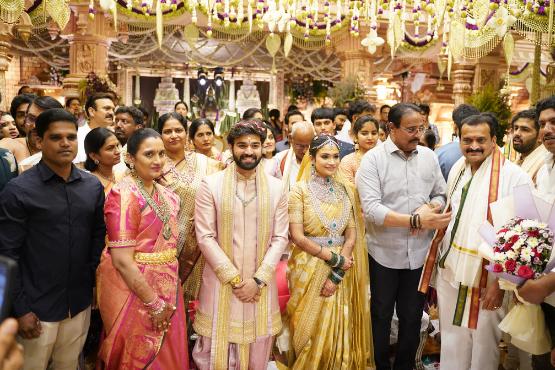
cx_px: 294
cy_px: 177
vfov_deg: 43.6
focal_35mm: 30
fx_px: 463
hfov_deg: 61.9
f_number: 2.8
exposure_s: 1/160
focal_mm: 28
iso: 2000
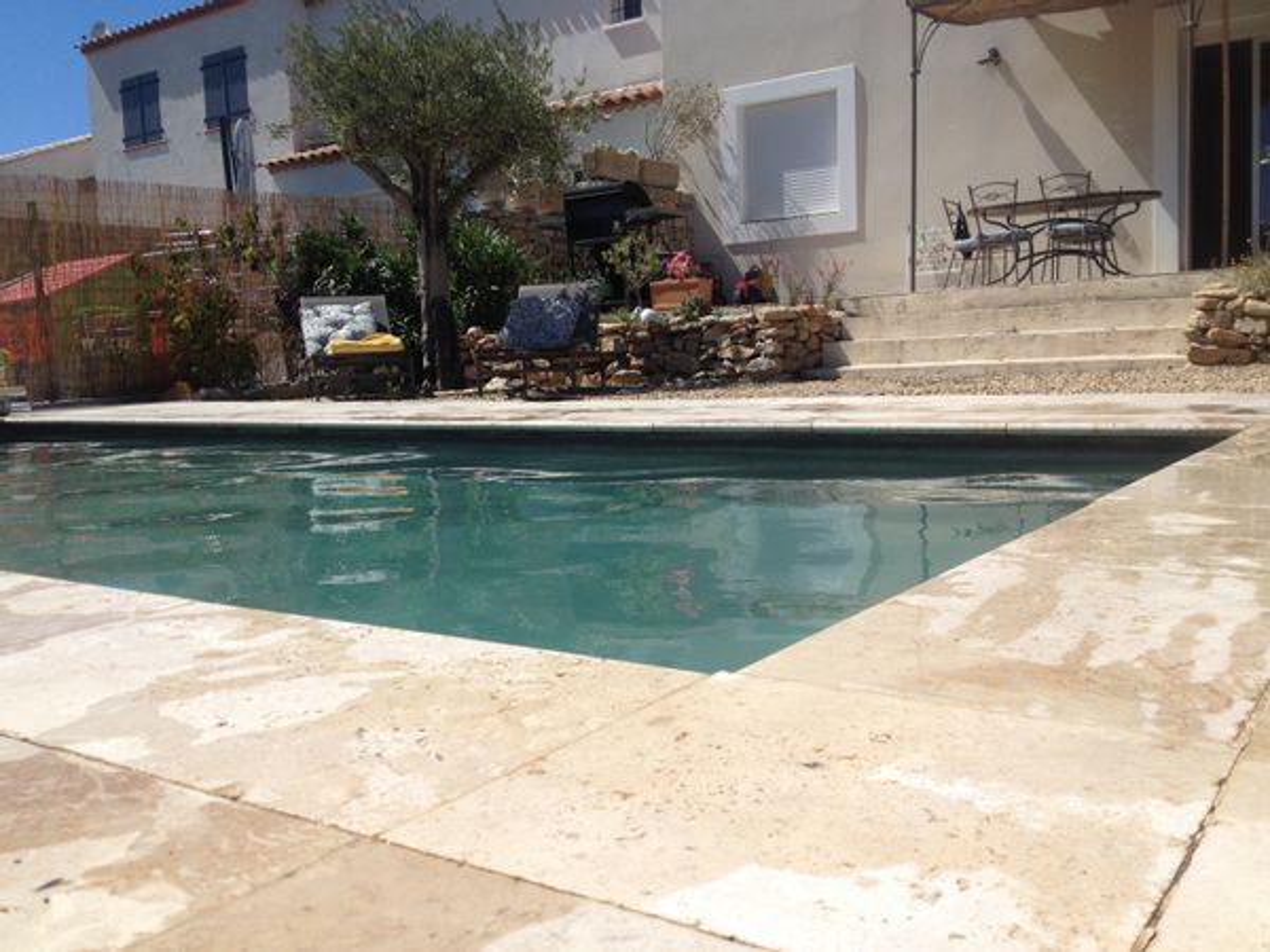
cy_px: 476
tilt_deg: -8.5
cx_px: 635
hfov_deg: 52.6
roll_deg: +2.6
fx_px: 1284
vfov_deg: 40.7
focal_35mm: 35
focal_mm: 4.28
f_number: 2.4
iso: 50
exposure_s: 1/2632
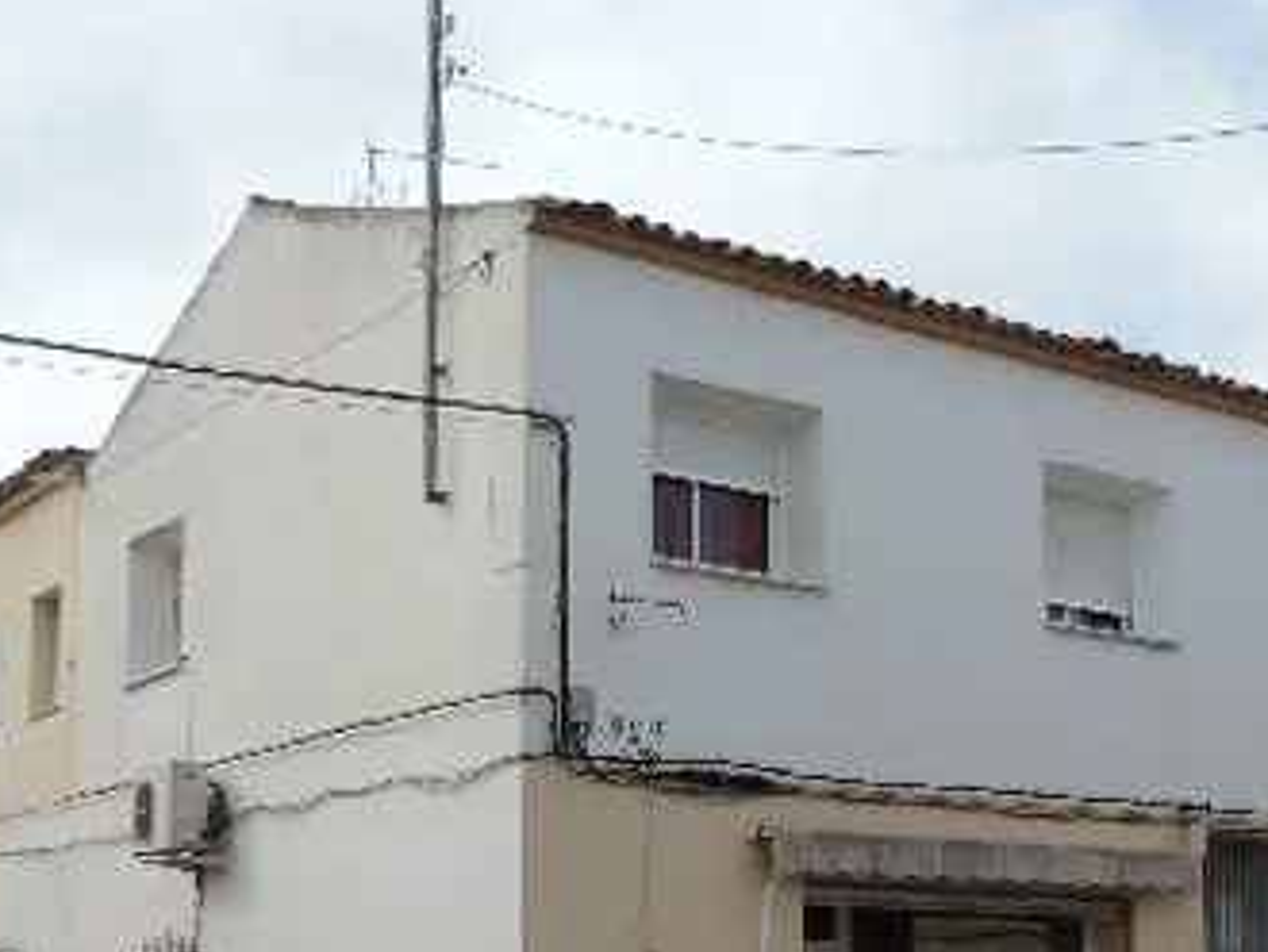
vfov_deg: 22.4
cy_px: 845
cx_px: 761
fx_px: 2346
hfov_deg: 30.2
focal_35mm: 64
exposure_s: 1/800
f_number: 3.2
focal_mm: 5.8
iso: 80
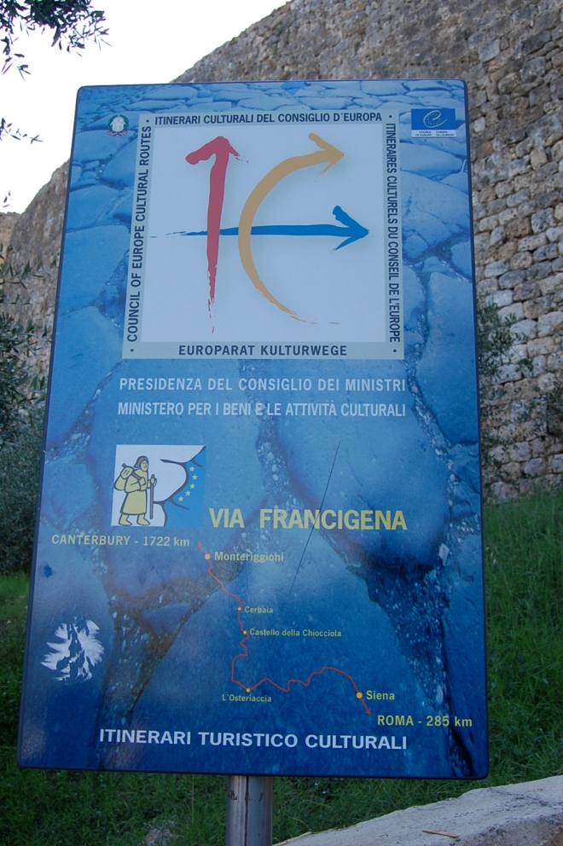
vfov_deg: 53.2
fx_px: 846
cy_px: 423
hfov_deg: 36.8
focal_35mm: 36
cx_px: 282
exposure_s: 1/125
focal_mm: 24
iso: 400
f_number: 9
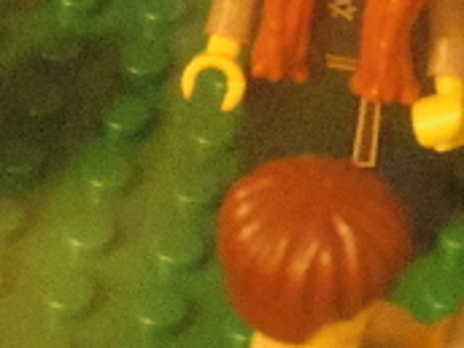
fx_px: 3874
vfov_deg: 5.1
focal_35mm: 289
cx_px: 210
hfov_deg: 6.9
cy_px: -129
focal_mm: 14.9
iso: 5000
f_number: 4.5
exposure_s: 1/100
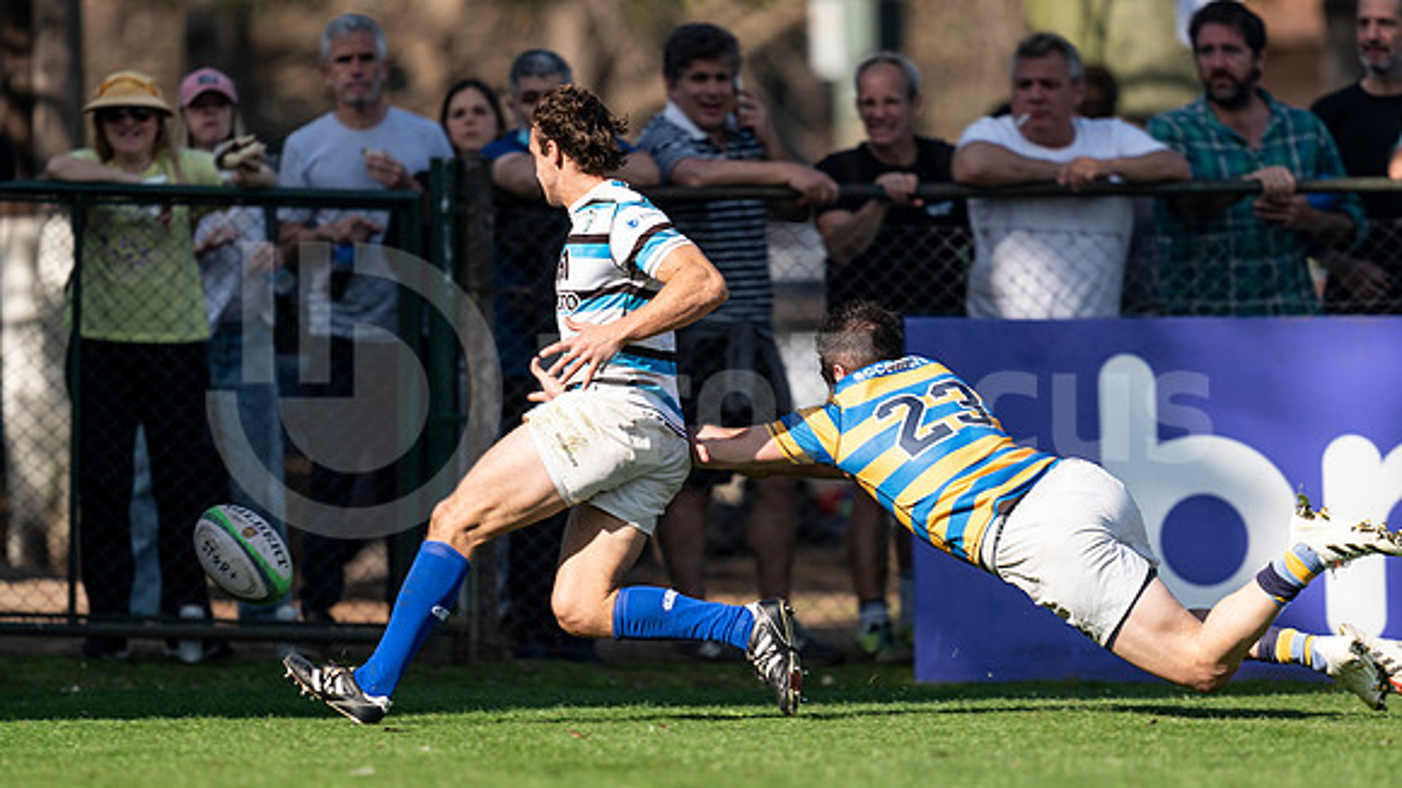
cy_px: 462
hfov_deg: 3.7
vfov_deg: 2.1
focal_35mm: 576
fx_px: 21417
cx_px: 745
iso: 100
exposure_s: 1/1250
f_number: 2.8
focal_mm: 400
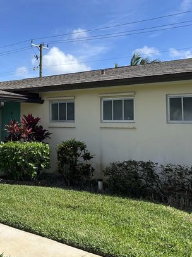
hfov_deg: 33.4
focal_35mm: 41
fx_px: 304
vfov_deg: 45.6
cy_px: 108
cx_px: 23
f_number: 1.5
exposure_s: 1/3831
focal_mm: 5.7
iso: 50
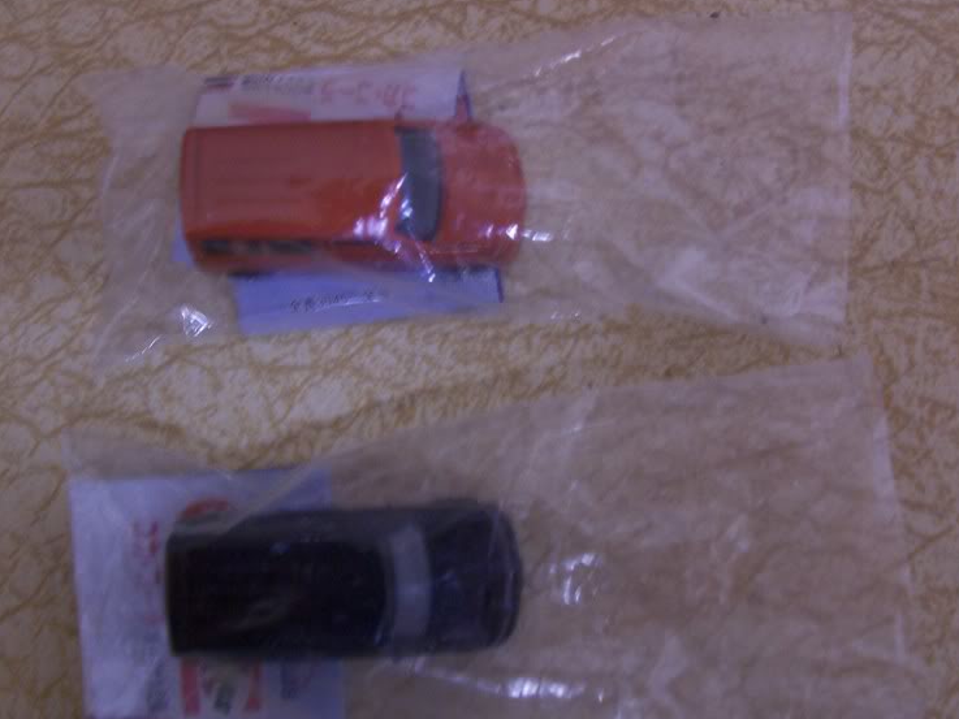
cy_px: 381
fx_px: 1053
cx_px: 478
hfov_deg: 49.0
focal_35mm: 38
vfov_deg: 37.7
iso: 140
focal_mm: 6
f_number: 2.8
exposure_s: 1/8
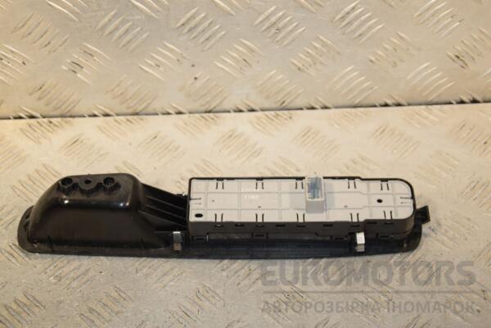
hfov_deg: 27.0
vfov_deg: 18.2
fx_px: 1023
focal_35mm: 75
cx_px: 246
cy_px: 164
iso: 800
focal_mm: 50
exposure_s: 1/200
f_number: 6.3
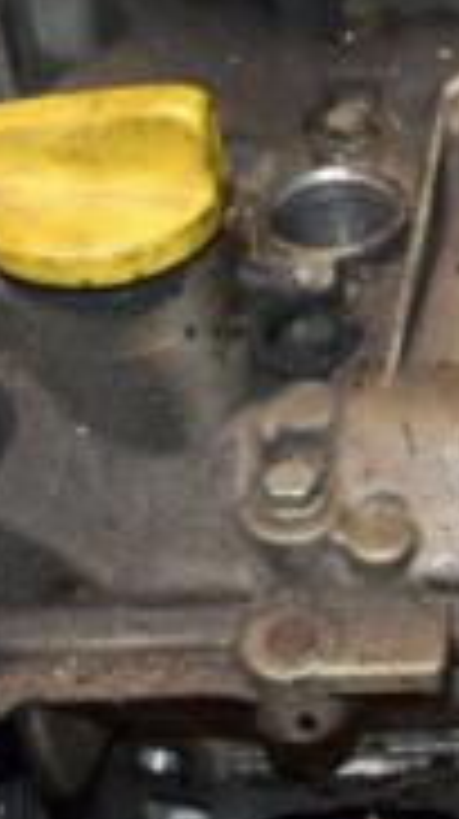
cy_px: 351
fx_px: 2474
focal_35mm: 114
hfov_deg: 10.0
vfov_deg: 18.8
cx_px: 814
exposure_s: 1/60
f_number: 5
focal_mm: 22
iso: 800
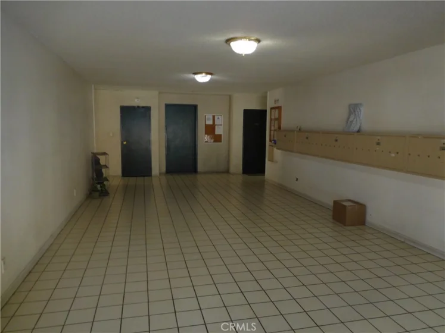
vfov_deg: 54.9
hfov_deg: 69.4
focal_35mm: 25
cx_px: 222
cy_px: 166
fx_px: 321
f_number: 3.4
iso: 200
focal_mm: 4.5
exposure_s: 1/30
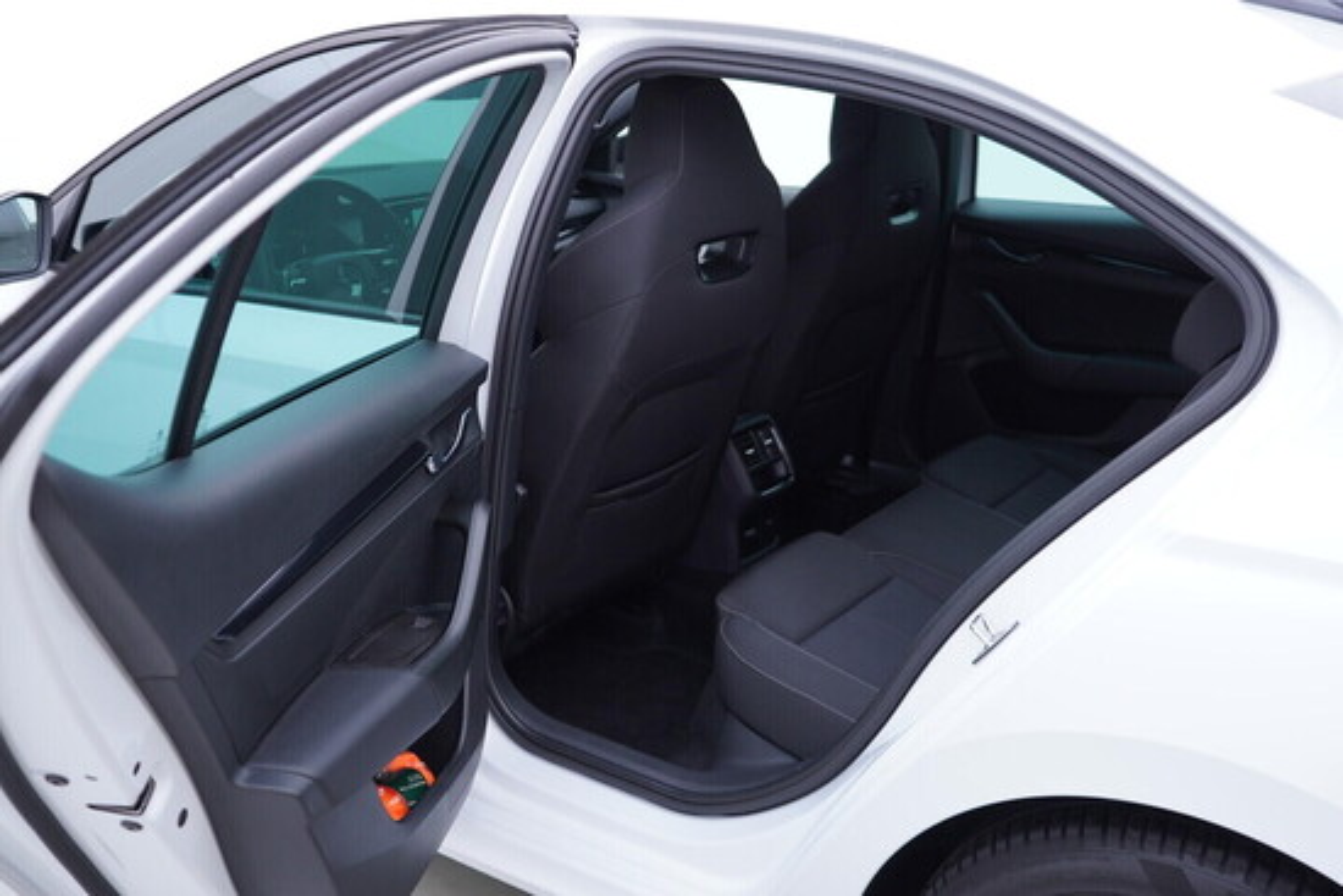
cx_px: 672
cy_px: 448
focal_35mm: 36
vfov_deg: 36.9
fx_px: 1343
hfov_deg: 53.1
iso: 125
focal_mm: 24
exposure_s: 1/40
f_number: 2.8
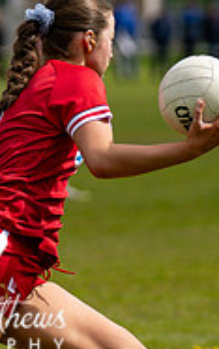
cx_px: -67
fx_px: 6689
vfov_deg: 3.0
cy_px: 262
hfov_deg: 1.9
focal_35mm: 701
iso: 360
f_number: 2.8
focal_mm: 155
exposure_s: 1/6400
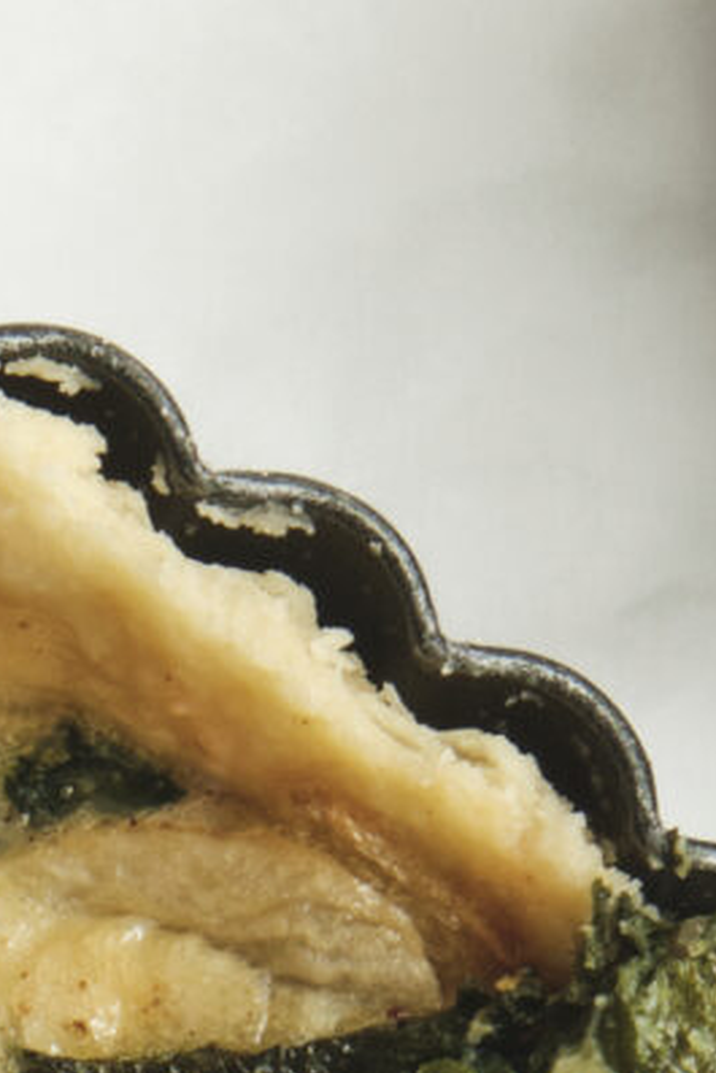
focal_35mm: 493
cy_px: 3405
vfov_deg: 4.0
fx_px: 14694
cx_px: -489
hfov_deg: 2.8
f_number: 8
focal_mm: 45.1
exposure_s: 1/250
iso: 160
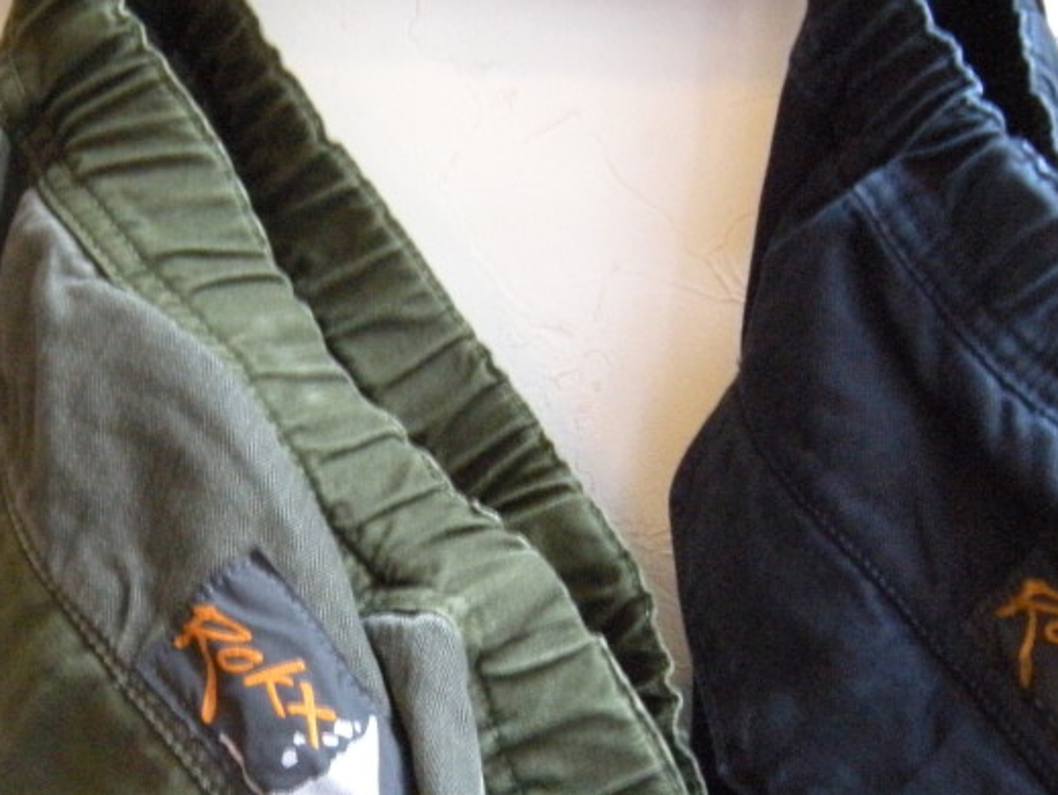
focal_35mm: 69
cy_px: 532
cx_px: 334
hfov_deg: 27.9
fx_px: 2110
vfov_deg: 21.3
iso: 400
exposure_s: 1/29.4
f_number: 3.8
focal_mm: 5.9
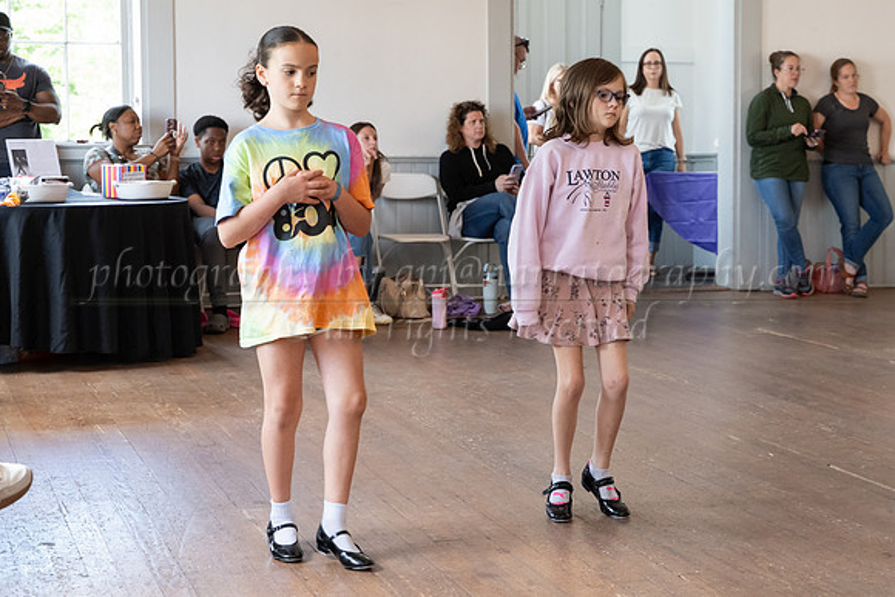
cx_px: 511
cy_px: 289
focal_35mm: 65
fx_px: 1627
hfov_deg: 30.7
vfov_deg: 20.8
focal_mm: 47
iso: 1600
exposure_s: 1/200
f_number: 4
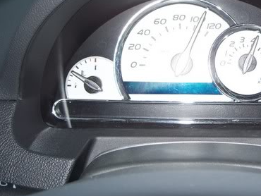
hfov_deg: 29.8
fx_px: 483
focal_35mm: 64
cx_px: 190
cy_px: 37
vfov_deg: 22.6
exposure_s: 1/60
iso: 80
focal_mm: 7.8
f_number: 2.8
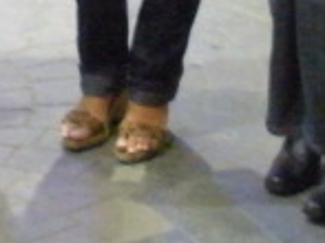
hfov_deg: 10.1
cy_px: -402
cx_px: 172
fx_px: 1839
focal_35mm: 196
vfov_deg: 7.0
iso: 800
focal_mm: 6.3
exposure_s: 1/7.3
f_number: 3.5
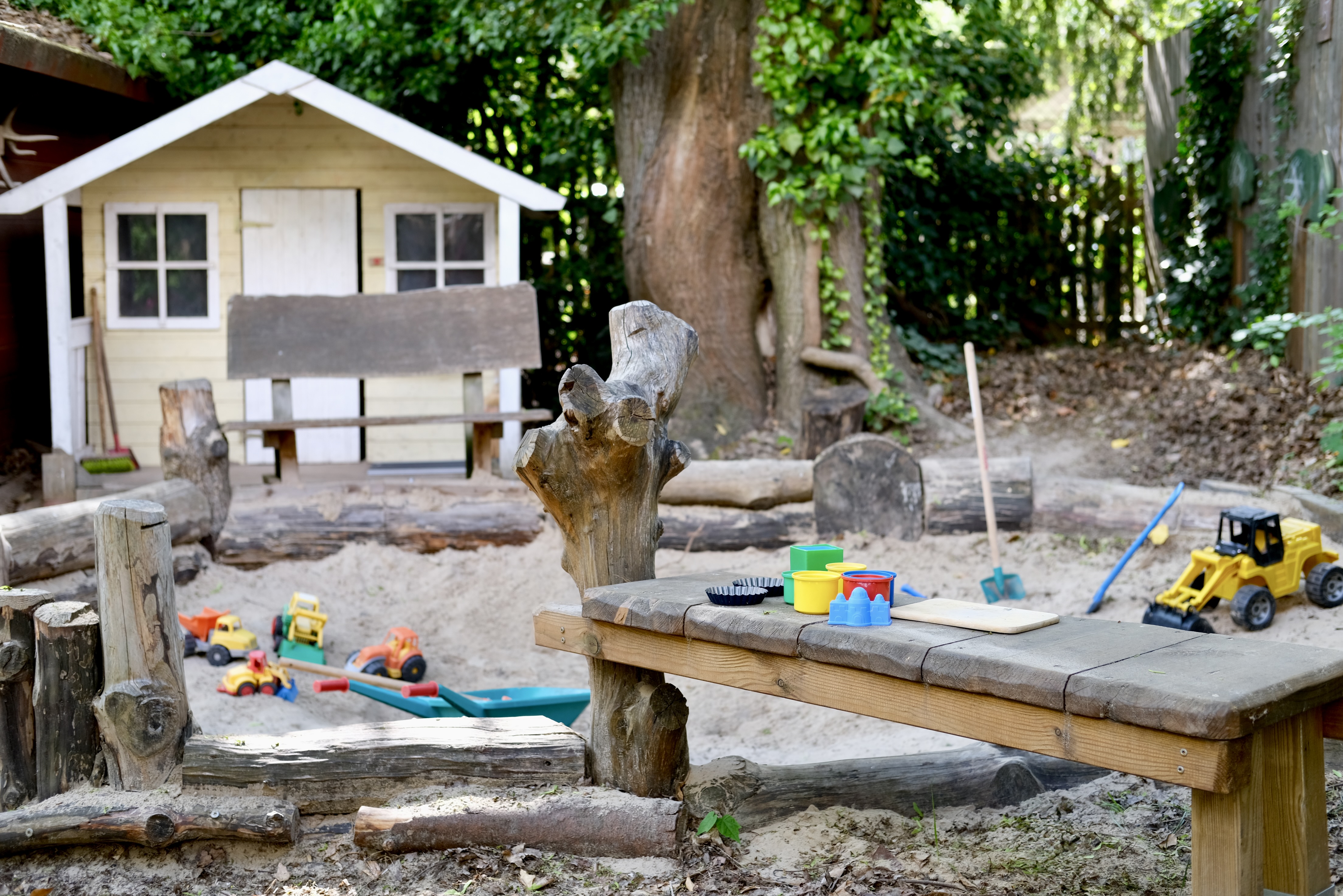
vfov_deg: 25.5
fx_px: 1977
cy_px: 448
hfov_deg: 37.5
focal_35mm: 53
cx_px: 672
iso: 160
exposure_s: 1/125
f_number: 2.8
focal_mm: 35
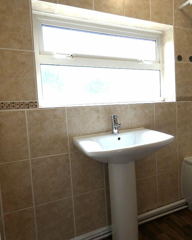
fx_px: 192
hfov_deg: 51.1
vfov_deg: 64.1
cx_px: 142
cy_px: 116
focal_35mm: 27
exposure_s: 1/60
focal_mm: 3.6
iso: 125
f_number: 2.8
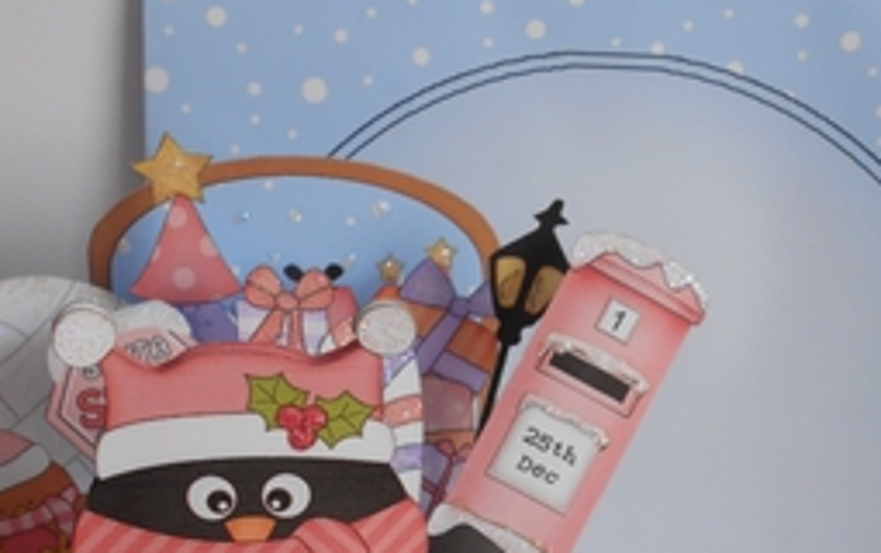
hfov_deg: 36.2
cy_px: 512
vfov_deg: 22.6
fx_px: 1346
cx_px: 461
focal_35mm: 56
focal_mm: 5.1
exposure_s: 1/30
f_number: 3.4
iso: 180
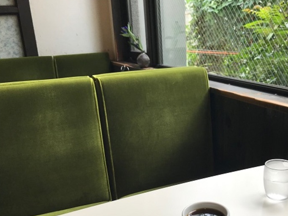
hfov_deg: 45.3
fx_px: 341
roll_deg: +3.1
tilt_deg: -18.6
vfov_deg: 34.7
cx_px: 183
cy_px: 153
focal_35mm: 41
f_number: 1.8
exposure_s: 1/100
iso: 25
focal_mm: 3.99
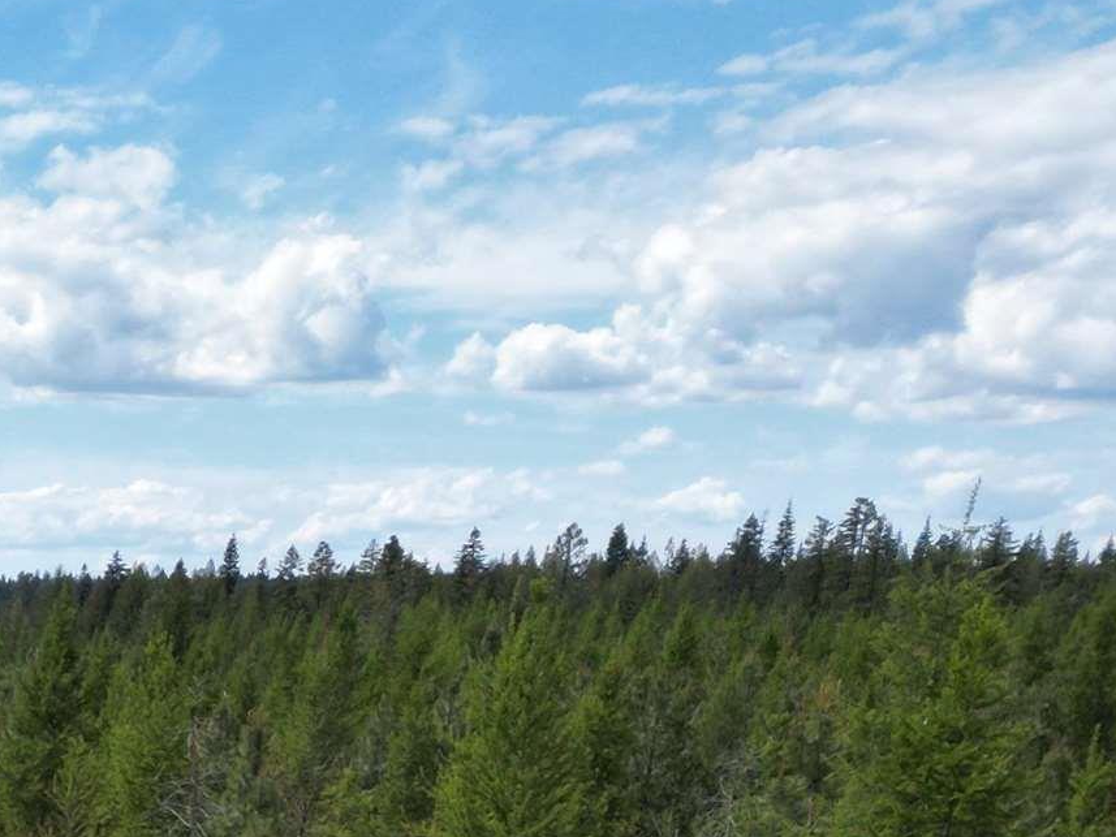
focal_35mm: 86
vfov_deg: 15.1
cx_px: -672
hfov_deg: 19.2
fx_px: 2773
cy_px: 1466
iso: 110
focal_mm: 6.72
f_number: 1.7
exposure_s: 1/2500
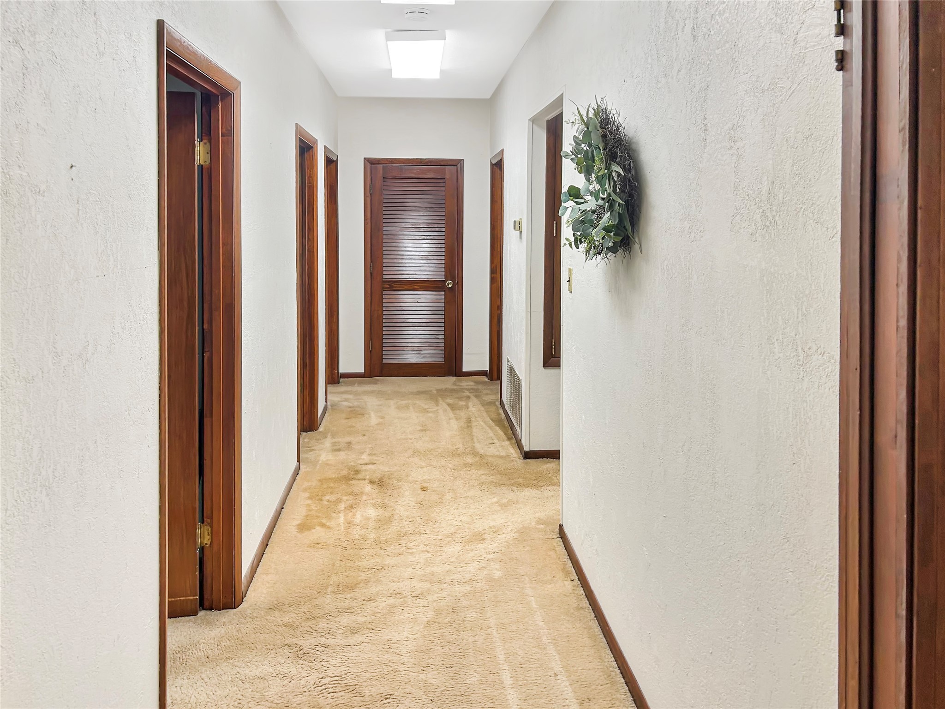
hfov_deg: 67.3
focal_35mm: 26
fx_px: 710
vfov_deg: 53.1
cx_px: 472
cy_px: 354
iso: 80
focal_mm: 5.7
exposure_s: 1/120
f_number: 1.5
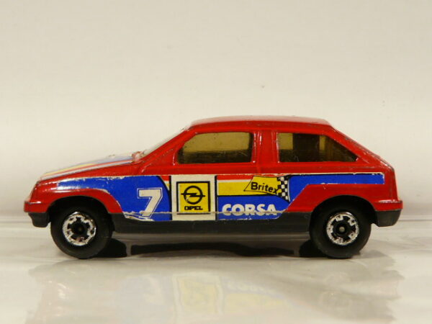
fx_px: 774
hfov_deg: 31.2
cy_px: 162
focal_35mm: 62
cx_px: 216
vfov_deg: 23.7
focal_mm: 6.4
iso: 100
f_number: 3.2
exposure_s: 1/60
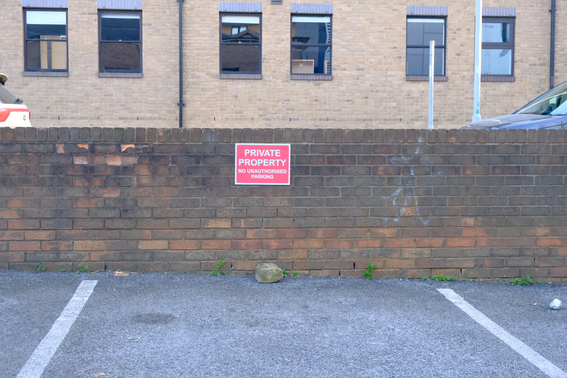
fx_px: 709
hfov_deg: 43.6
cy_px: 189
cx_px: 284
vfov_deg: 29.9
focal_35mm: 45
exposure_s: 1/300
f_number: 5.6
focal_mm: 30.2
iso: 4000
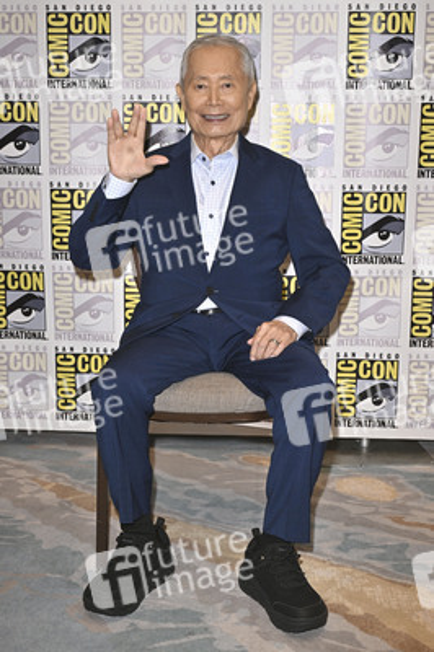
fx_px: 815
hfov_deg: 29.8
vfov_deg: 43.6
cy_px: 326
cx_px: 217
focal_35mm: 45
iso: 2000
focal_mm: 45
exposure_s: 1/250
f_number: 6.3
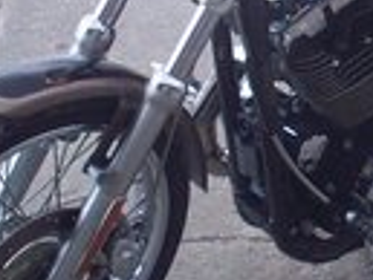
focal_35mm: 156
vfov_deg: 9.5
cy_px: 20
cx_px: 359
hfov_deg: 12.5
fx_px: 1683
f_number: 2.8
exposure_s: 1/366
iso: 80
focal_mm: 6.2
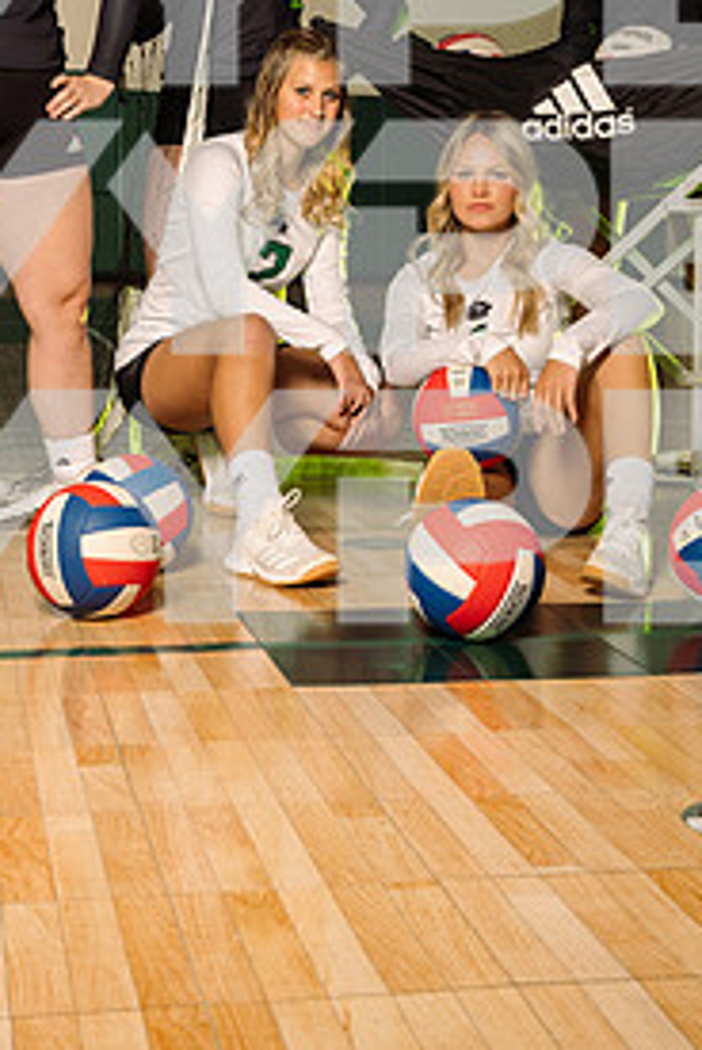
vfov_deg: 29.5
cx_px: 301
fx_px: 1955
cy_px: 241
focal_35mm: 67
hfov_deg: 20.3
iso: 250
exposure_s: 1/250
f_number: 7.1
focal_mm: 41
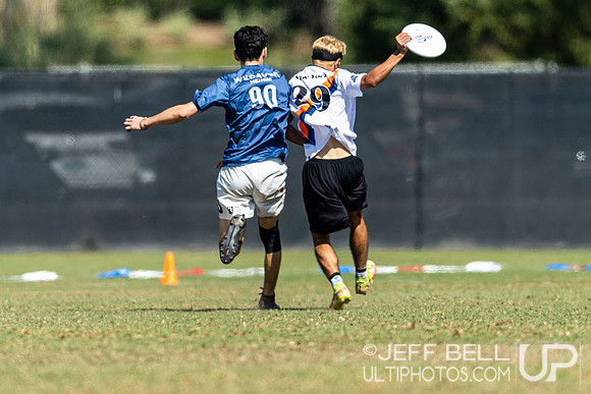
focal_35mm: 889
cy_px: 145
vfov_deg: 1.5
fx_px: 14591
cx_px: 277
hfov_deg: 2.3
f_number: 2.8
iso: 100
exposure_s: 1/4000
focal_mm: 400
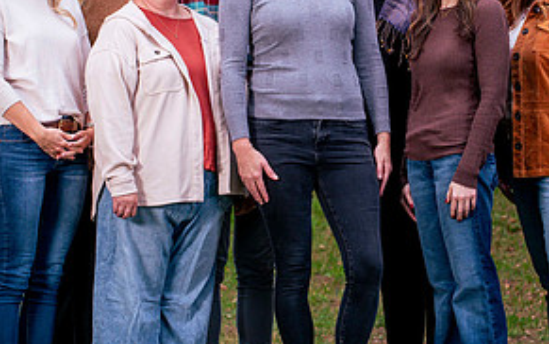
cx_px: 344
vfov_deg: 4.9
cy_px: 96
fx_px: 4011
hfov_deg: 7.8
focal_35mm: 268
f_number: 5.6
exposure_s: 1/250
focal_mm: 120
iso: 200
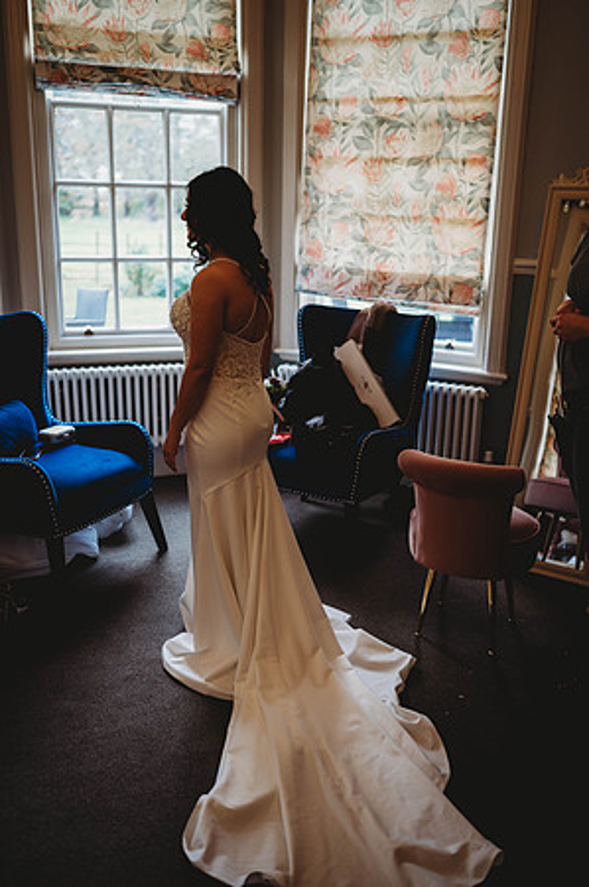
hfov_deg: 37.8
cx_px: 294
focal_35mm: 35
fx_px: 861
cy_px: 444
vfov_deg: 54.5
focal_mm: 35
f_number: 1.8
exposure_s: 1/160
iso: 220
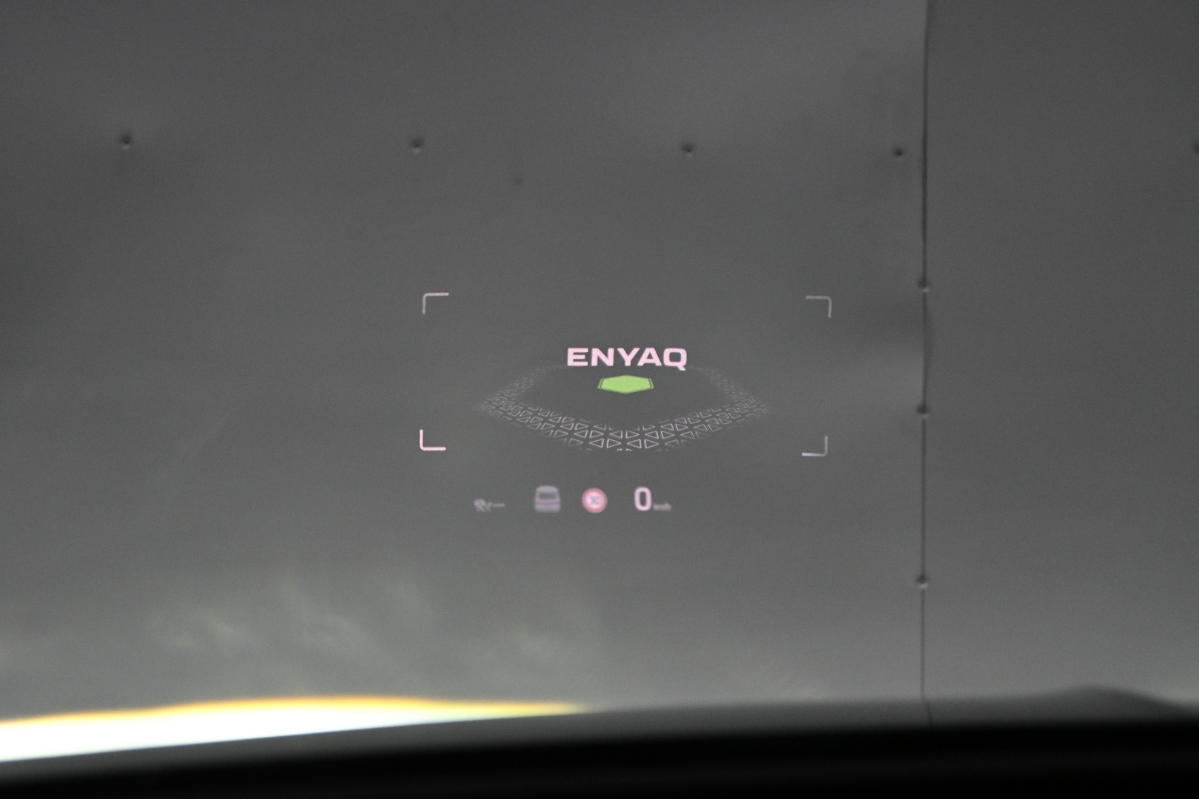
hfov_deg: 30.5
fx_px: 2198
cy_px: 400
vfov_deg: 20.6
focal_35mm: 66
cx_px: 600
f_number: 6
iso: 1600
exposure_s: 1/250
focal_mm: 44
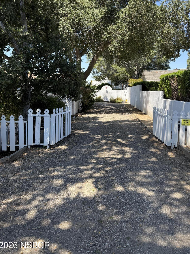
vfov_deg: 61.3
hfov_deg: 48.1
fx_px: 212
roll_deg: -0.8
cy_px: 106
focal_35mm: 29
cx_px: 106
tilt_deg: -4.8
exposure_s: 1/1410
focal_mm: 6.76
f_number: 1.78
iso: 100
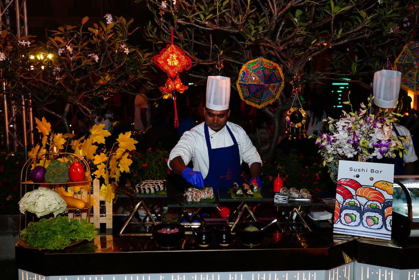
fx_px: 419
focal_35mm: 36
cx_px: 210
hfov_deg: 53.1
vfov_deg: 36.9
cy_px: 140
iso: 1600
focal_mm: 36
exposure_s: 1/200
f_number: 4
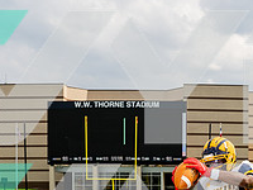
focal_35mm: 72
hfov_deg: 26.2
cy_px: 231
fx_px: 526
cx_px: 223
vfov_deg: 19.2
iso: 100
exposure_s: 1/250
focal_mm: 24
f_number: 8
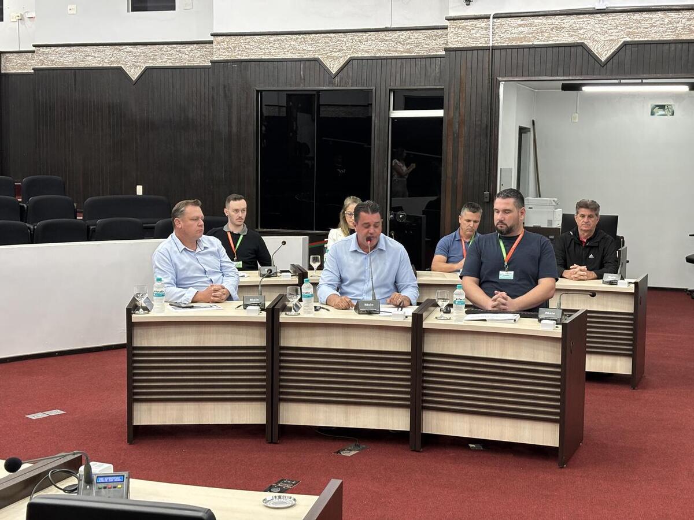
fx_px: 1043
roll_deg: -0.8
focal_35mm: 52
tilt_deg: -5.6
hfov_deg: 36.8
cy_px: 260
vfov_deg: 28.0
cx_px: 347
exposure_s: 1/40
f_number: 1.6
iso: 125
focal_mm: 5.96
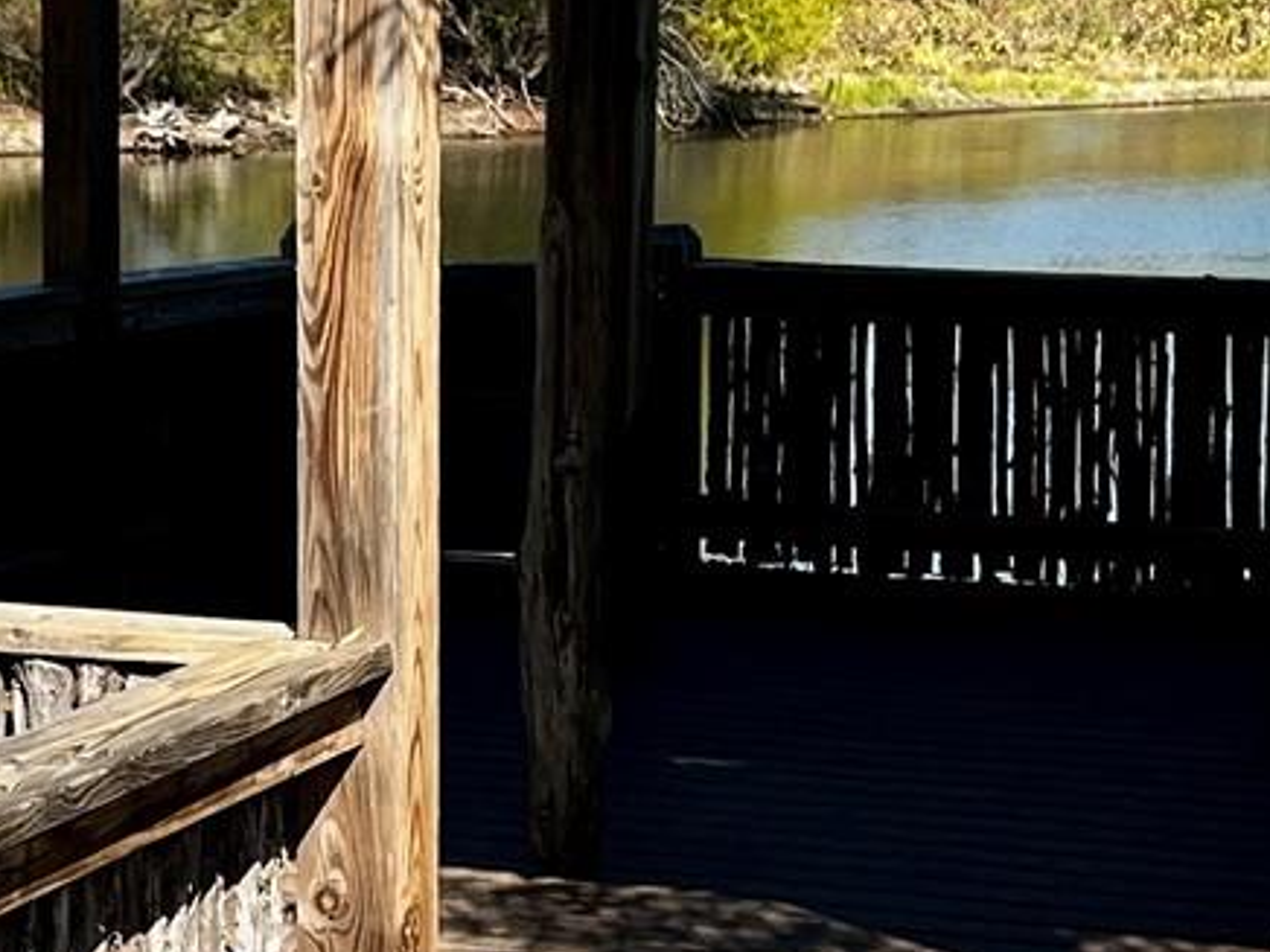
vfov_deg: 12.1
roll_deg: +1.0
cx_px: 355
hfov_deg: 16.1
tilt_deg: -12.9
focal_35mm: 122
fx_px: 4476
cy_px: 713
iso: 50
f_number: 1.6
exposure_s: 1/3135
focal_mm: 5.1
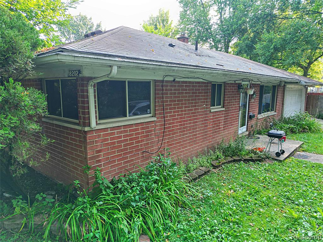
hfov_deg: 71.6
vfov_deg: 56.8
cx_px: 162
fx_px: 224
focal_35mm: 24
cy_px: 121
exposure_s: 1/240
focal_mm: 6.7
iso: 130
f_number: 1.7
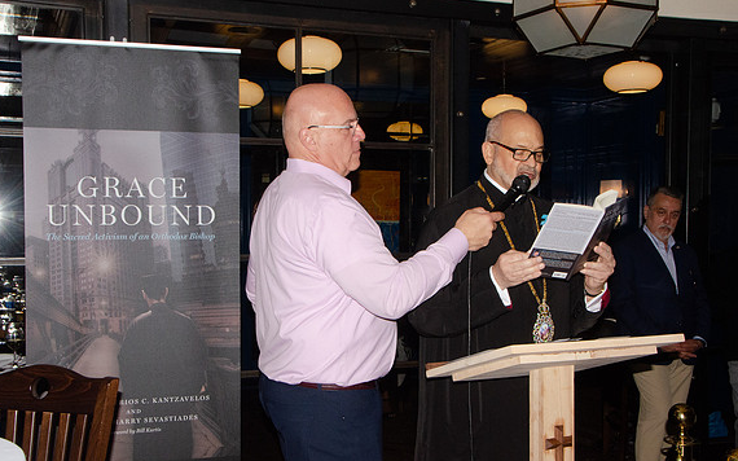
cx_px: 368
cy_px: 225
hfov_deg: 44.4
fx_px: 905
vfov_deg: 28.6
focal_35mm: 45
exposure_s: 1/250
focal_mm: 29
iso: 2500
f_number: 16
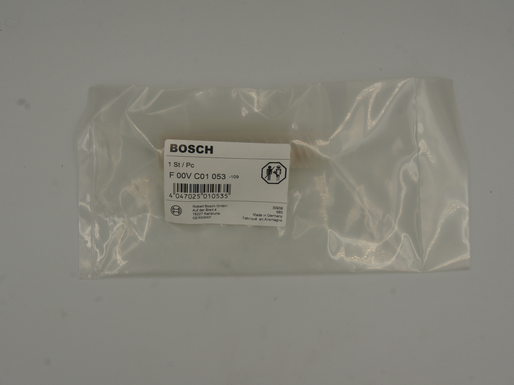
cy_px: 191
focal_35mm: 58
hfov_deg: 33.5
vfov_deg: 25.4
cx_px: 277
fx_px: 854
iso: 200
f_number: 13
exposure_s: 1/100
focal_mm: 35
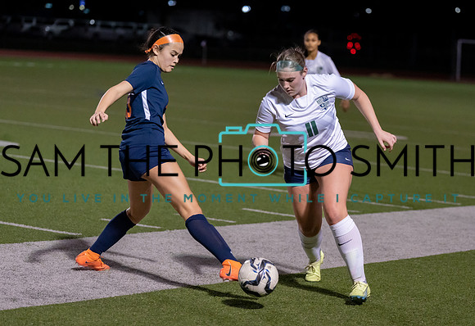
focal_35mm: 119
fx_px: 1587
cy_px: 169
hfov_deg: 17.0
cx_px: 272
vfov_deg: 11.7
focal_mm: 103
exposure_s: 1/1000
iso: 4000
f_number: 2.8
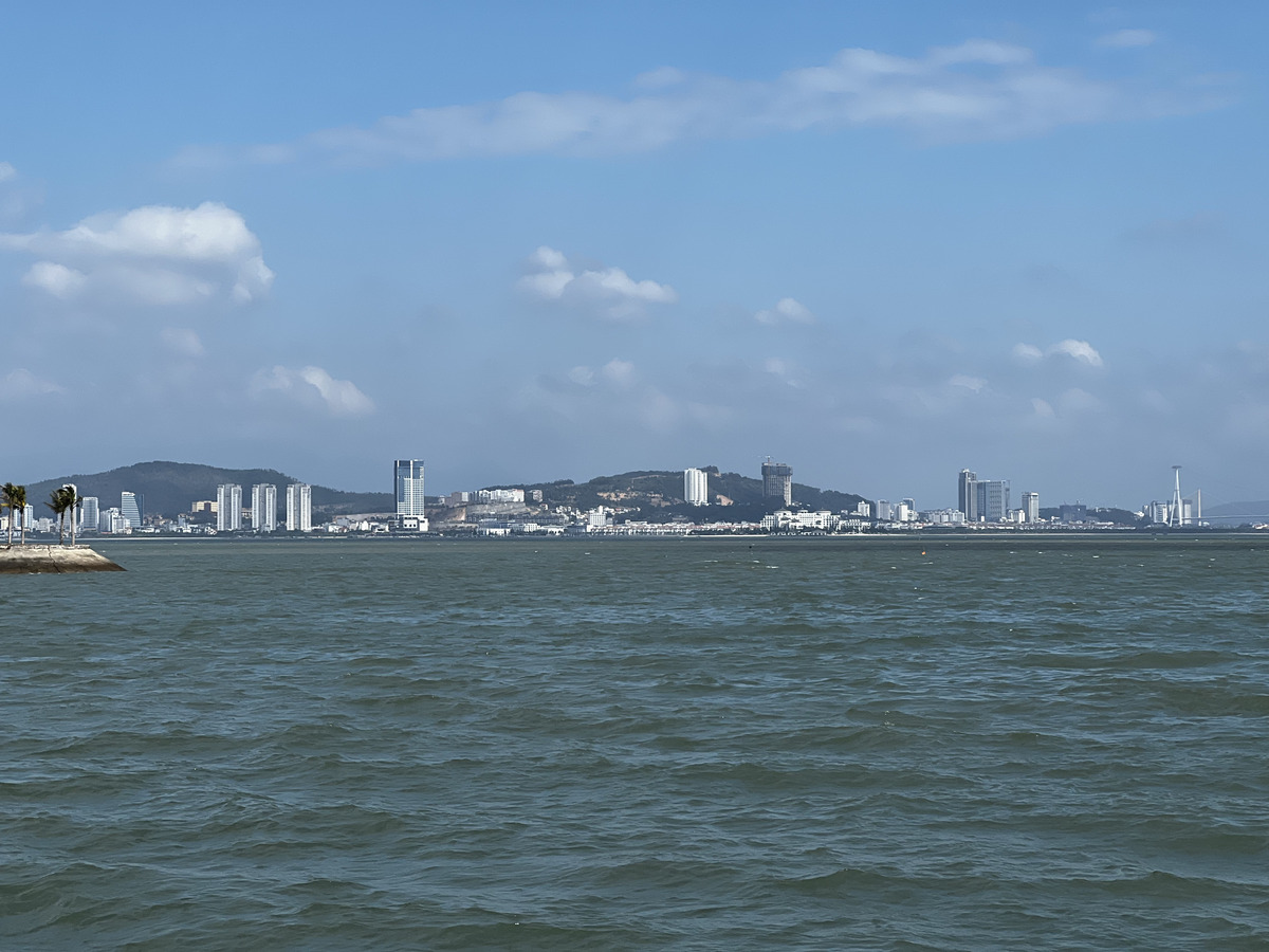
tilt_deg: +1.8
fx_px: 2823
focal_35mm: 77
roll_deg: +0.2
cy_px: 476
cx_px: 634
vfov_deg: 19.1
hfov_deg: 25.3
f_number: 2.8
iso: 32
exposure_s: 1/1193
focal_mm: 9
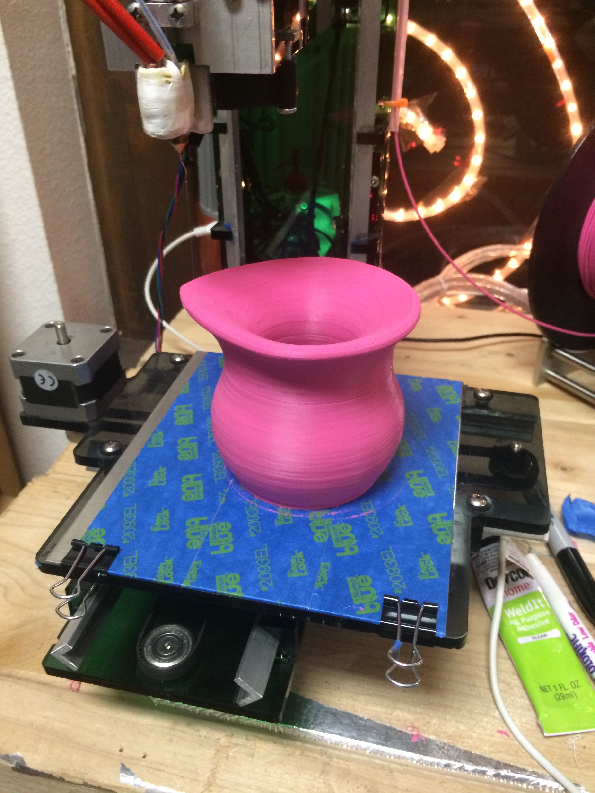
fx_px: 665
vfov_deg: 61.7
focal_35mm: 29
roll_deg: +2.3
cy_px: 396
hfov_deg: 48.2
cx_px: 298
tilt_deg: -33.9
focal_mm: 4.15
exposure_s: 1/30
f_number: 2.2
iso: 250
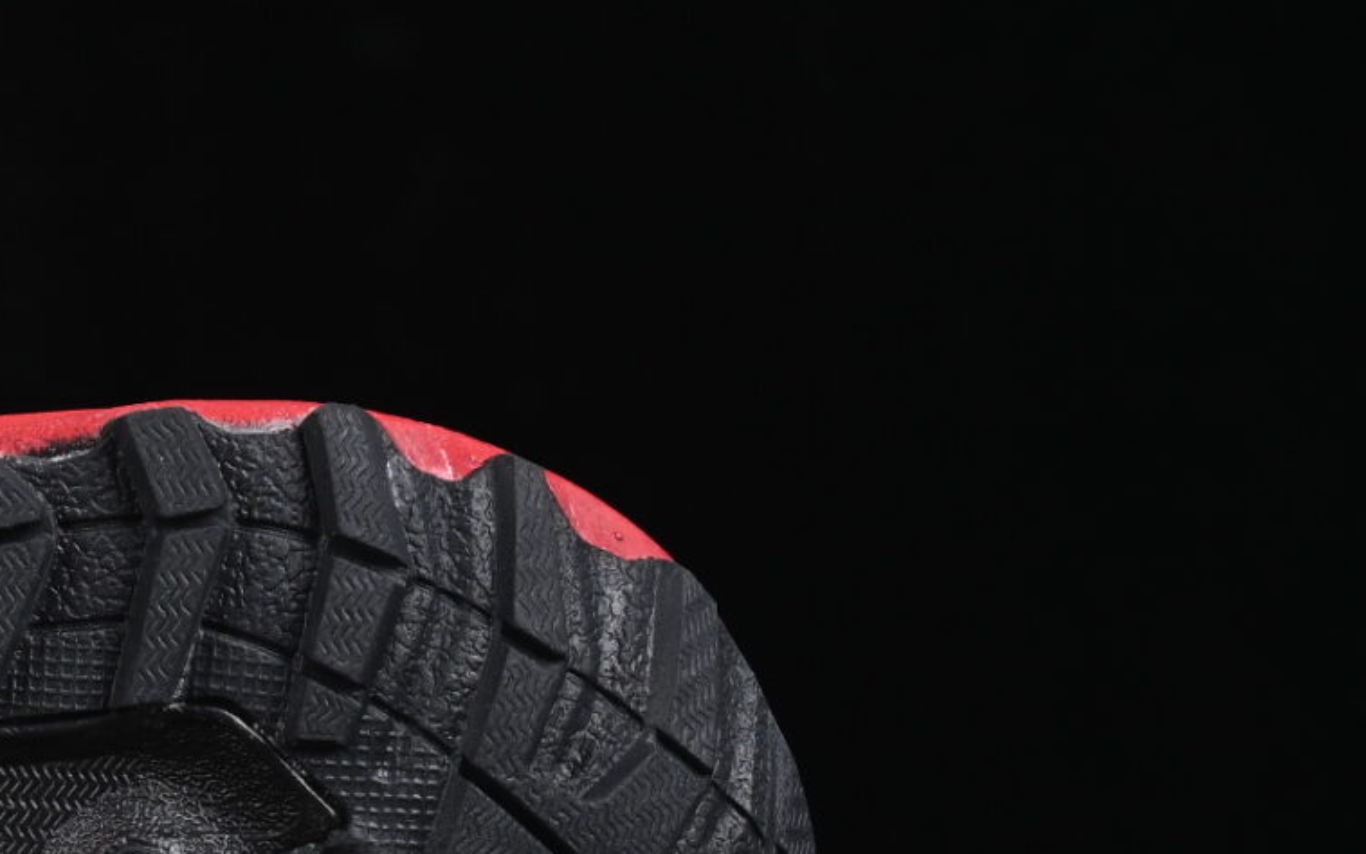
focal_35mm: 258
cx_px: -705
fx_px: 9606
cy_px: 622
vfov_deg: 5.1
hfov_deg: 8.0
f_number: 6.3
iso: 160
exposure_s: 1/60
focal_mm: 50
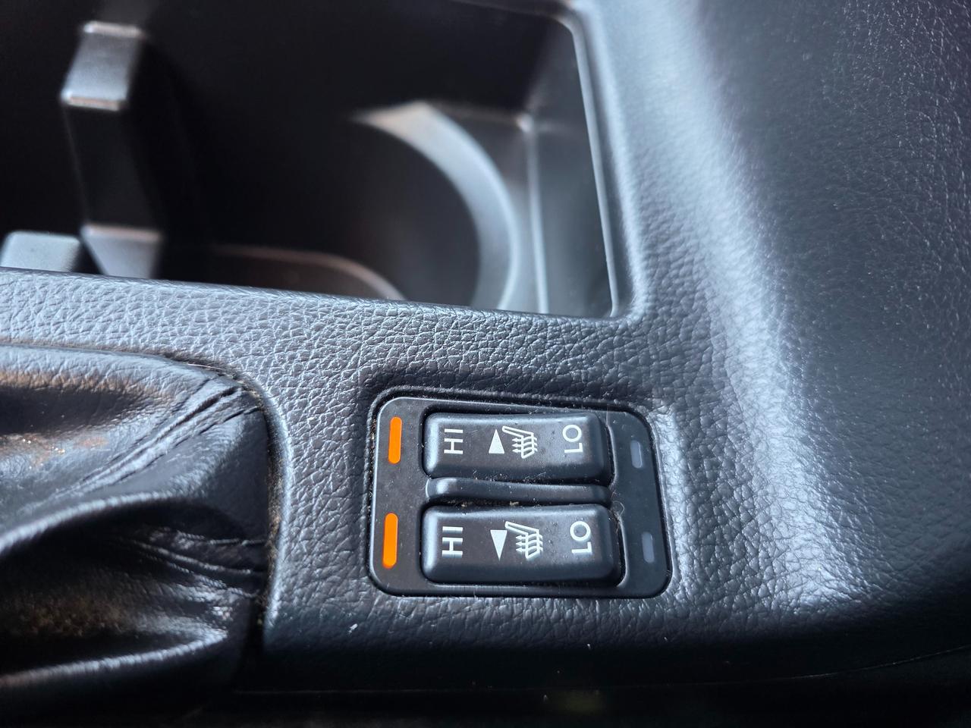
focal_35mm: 23
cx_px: 486
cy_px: 364
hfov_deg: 73.9
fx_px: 645
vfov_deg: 58.9
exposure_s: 1/120
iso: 500
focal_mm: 6.3
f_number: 1.7
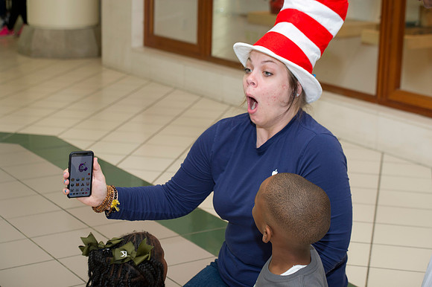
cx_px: 216
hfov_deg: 26.0
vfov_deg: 17.5
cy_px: 144
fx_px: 935
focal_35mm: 78
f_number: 5.6
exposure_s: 1/250
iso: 1250
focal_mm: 78
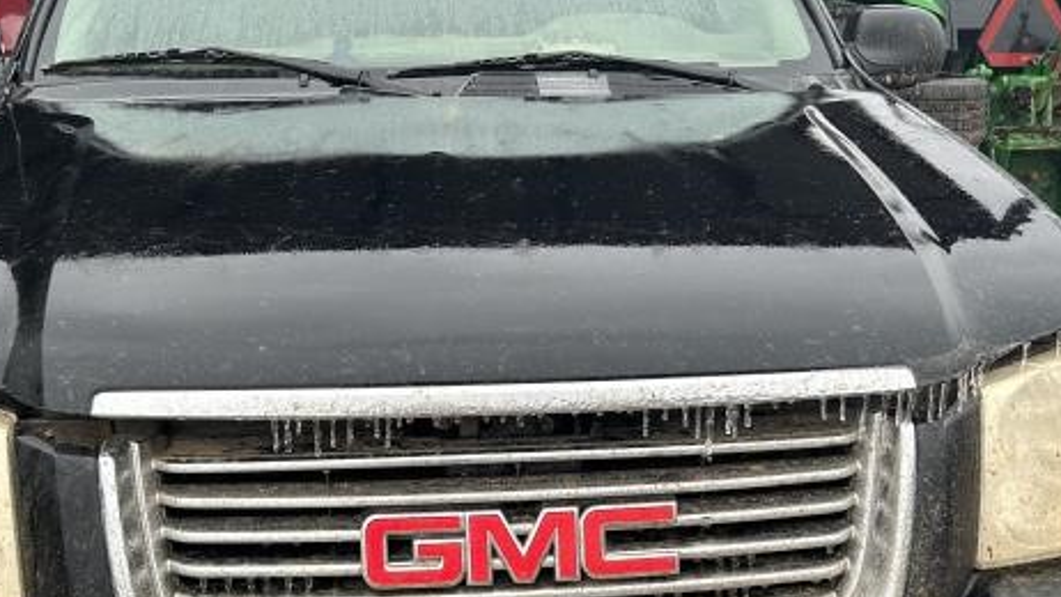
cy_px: 429
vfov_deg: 24.2
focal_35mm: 49
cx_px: 517
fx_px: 1379
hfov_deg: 42.1
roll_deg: +1.2
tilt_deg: -17.5
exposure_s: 1/162
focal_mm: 5.7
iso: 40
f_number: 1.5
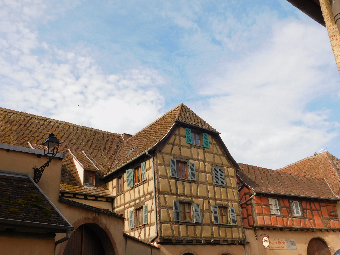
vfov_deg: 39.7
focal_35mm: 36
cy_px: 128
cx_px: 170
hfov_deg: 51.4
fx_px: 354
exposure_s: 1/640
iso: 125
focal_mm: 6.3
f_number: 3.5
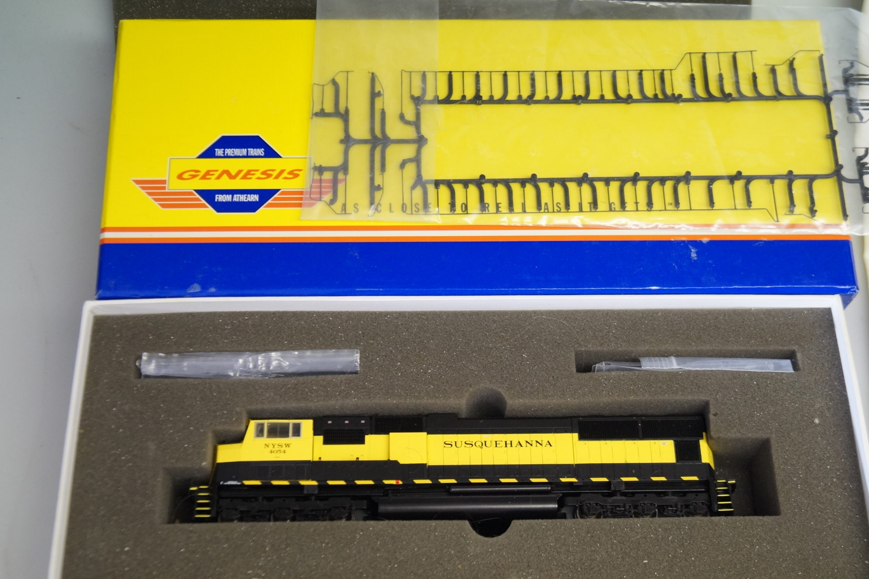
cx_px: 434
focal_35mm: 52
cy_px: 290
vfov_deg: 25.7
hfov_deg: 37.9
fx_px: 1267
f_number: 5
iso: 1000
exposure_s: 1/160
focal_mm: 35
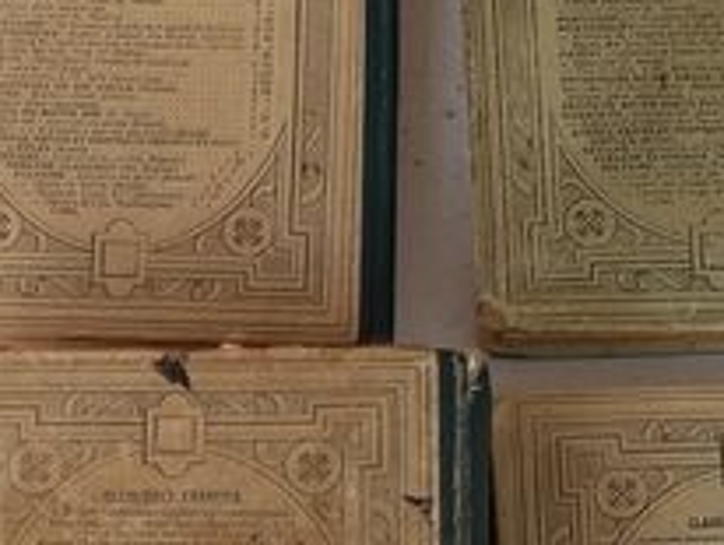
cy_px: 907
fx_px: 2638
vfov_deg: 11.2
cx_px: -218
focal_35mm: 126
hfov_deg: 14.9
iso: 40
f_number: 1.7
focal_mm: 3.92
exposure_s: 1/214
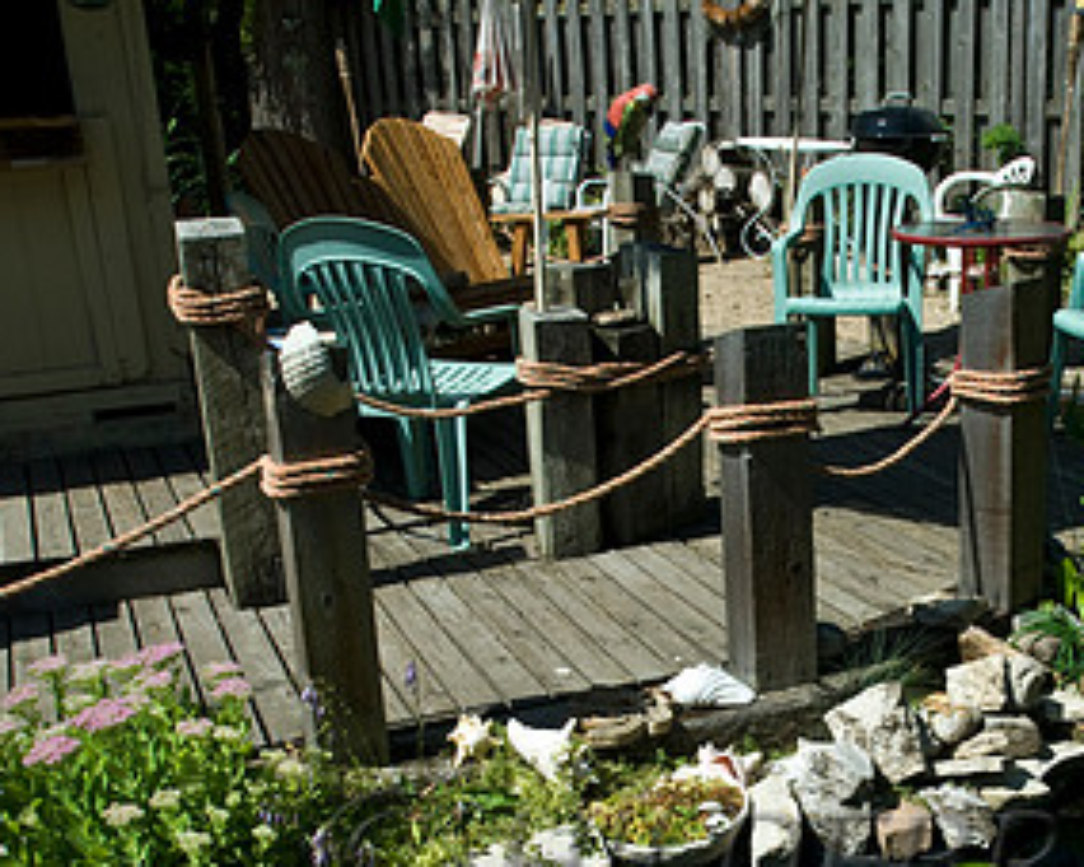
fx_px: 1570
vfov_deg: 30.1
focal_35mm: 49
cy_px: 699
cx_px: 844
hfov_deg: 37.0
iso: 100
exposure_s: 1/60
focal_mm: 17
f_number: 10
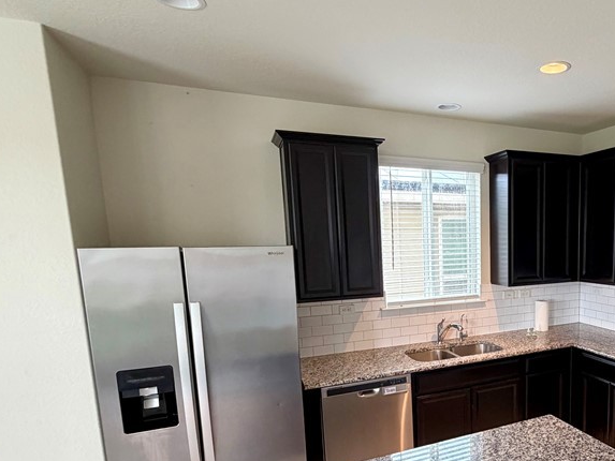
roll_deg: +1.1
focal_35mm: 25
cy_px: 300
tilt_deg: -8.1
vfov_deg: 54.0
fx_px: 444
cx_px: 466
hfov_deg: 64.9
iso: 200
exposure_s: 1/60
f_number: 2.2
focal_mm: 2.22
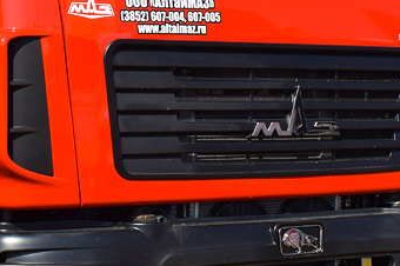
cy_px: 46
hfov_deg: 19.2
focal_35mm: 106
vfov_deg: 12.8
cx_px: 101
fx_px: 1177
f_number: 5.6
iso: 100
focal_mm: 20
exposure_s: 1/800
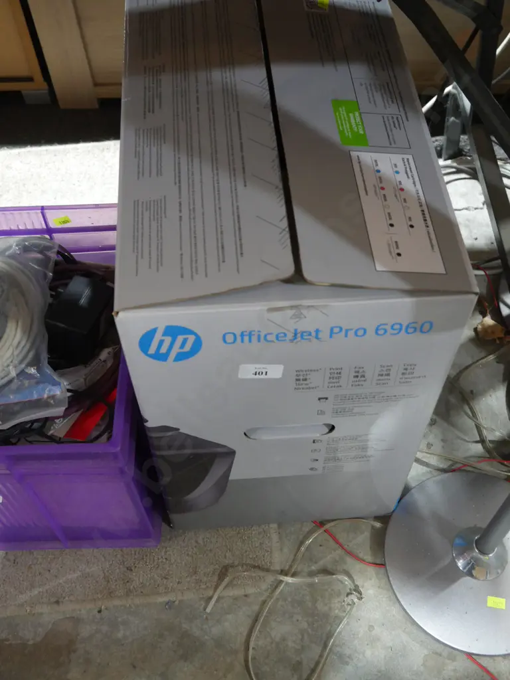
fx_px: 786
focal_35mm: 40
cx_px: 255
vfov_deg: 46.8
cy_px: 340
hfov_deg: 36.0
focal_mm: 20
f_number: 4.4
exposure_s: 1/60
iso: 2000
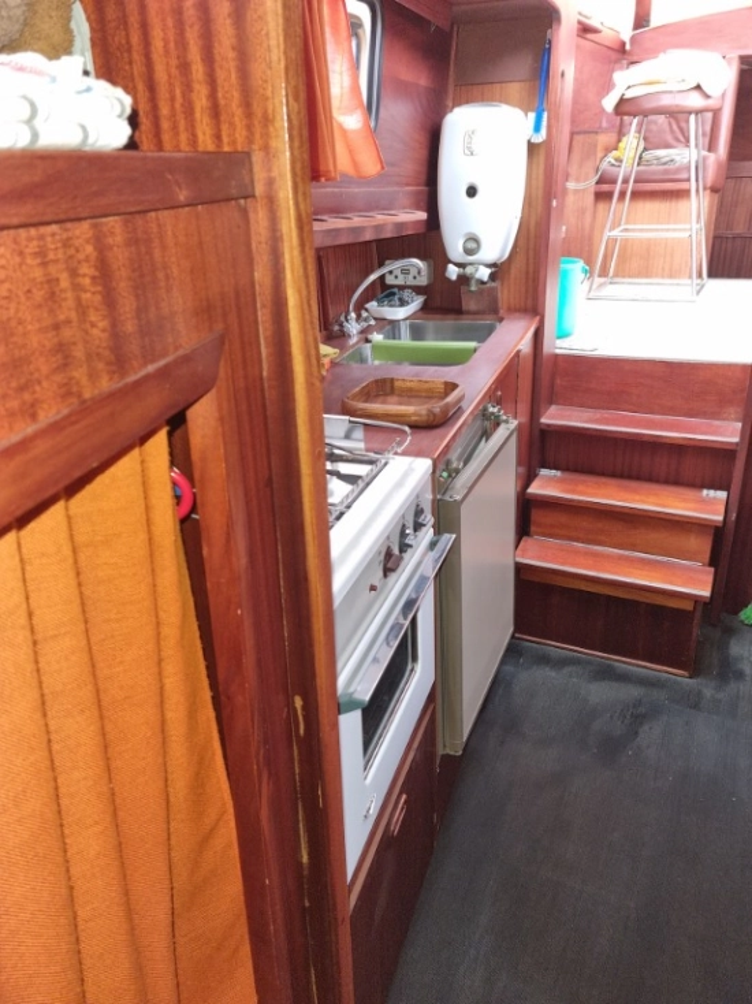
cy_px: 502
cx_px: 376
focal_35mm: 27
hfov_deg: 51.3
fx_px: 783
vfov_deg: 65.3
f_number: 2
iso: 505
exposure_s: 1/33
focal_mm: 5.9
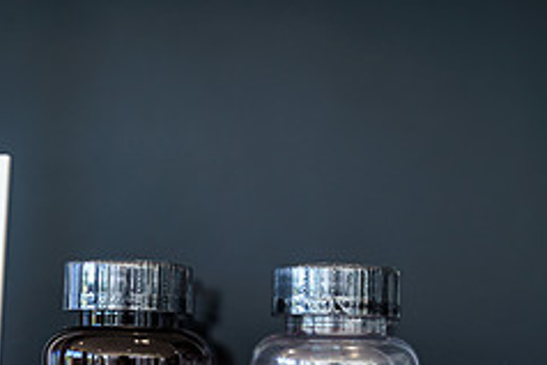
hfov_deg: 20.0
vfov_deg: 13.3
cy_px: 362
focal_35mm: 102
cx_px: 202
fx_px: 1551
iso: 640
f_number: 2.8
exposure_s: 1/400
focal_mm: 41.8
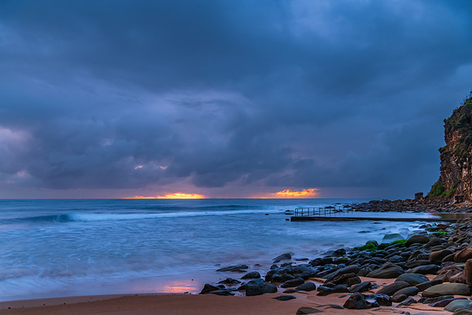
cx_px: 236
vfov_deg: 37.8
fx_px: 460
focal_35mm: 35
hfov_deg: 54.3
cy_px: 158
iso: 400
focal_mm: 34
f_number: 4
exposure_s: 1.6
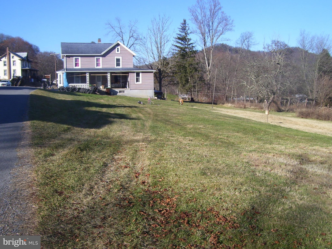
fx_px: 345
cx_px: 166
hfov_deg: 51.4
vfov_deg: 39.7
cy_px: 124
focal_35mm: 36
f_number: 4.8
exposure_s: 1/350
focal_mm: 6
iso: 80
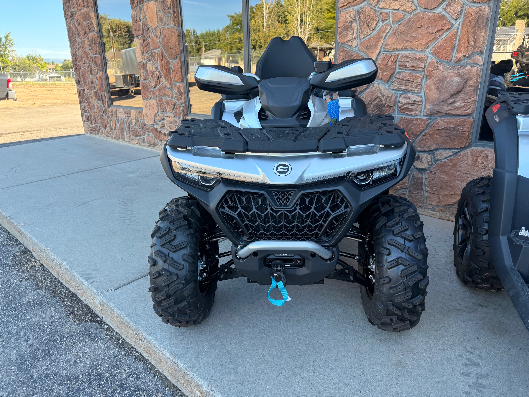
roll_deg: +0.9
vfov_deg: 56.8
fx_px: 367
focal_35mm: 24
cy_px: 198
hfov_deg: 71.6
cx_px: 264
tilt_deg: -17.9
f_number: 1.78
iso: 100
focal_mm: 6.76
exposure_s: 1/403
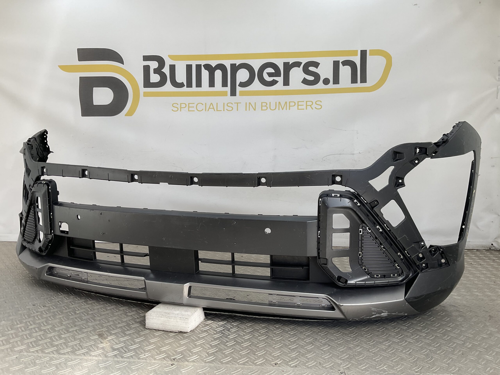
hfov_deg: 61.7
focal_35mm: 29
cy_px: 188
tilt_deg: -8.0
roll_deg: -0.8
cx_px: 250
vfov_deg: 48.2
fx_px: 419
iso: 16
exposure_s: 1/295
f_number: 1.8
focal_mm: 3
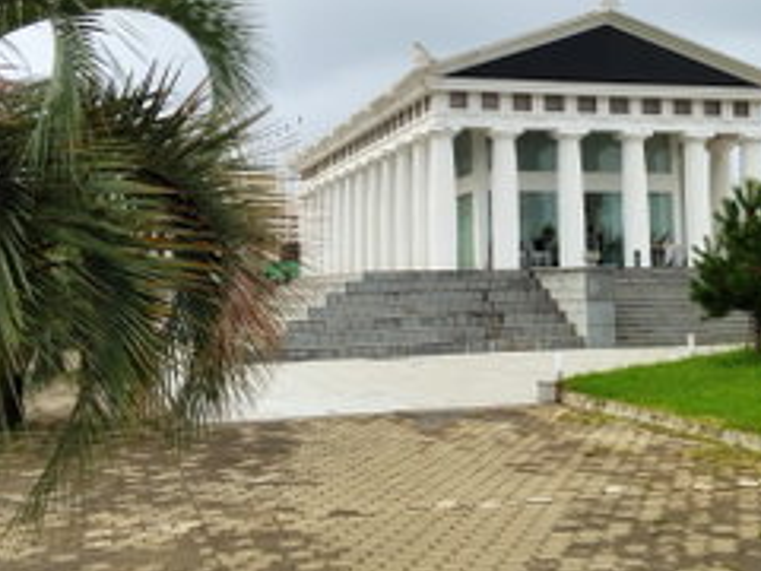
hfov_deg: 34.8
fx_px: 1209
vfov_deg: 26.3
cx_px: 476
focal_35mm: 55
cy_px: 159
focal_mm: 4.12
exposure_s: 1/3012
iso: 50
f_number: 2.4
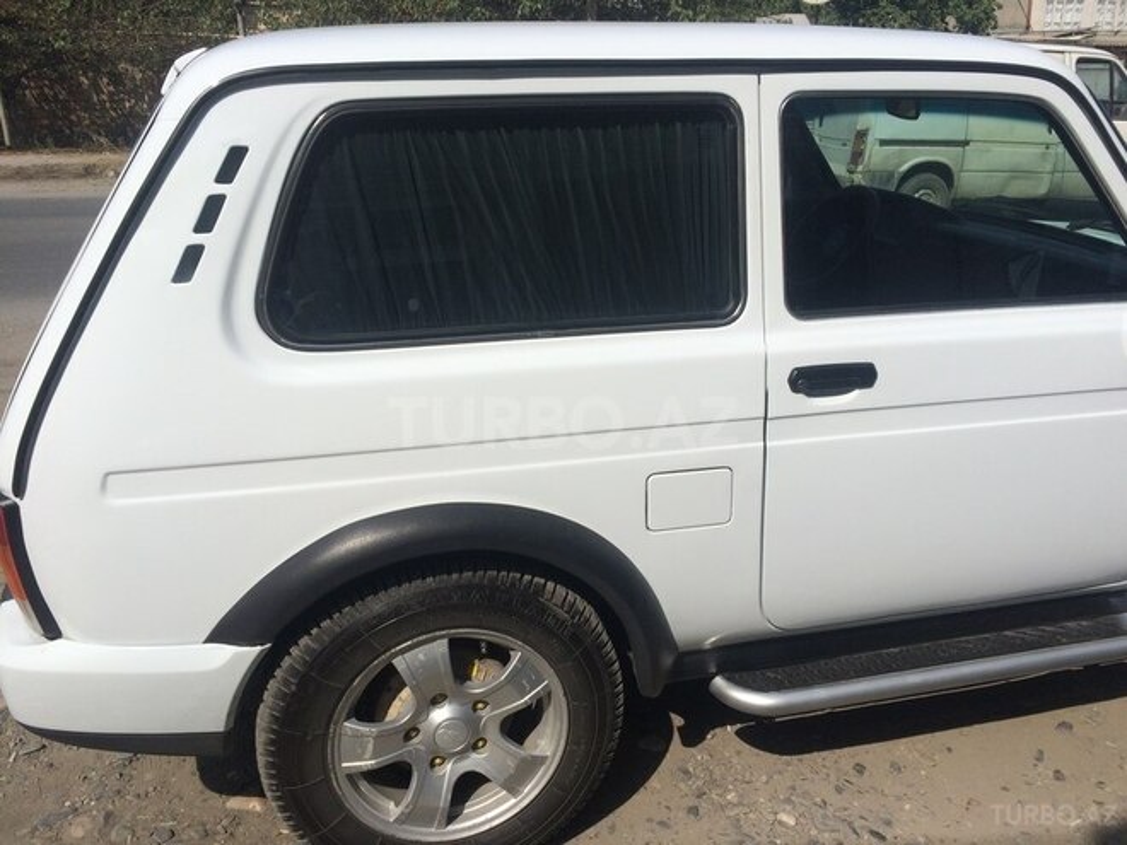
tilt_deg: -20.1
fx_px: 944
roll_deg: -0.7
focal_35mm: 29
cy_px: 422
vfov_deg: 48.2
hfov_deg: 61.7
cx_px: 564
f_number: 2.2
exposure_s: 1/4566
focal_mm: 4.15
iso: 40
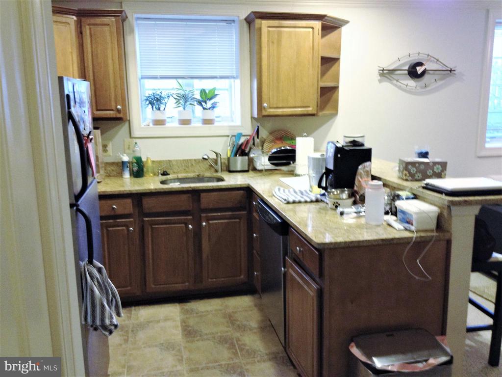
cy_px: 188
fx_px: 508
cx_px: 251
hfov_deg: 52.6
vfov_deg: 40.7
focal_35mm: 35
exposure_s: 1/20
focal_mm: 4.28
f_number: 2.4
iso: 200
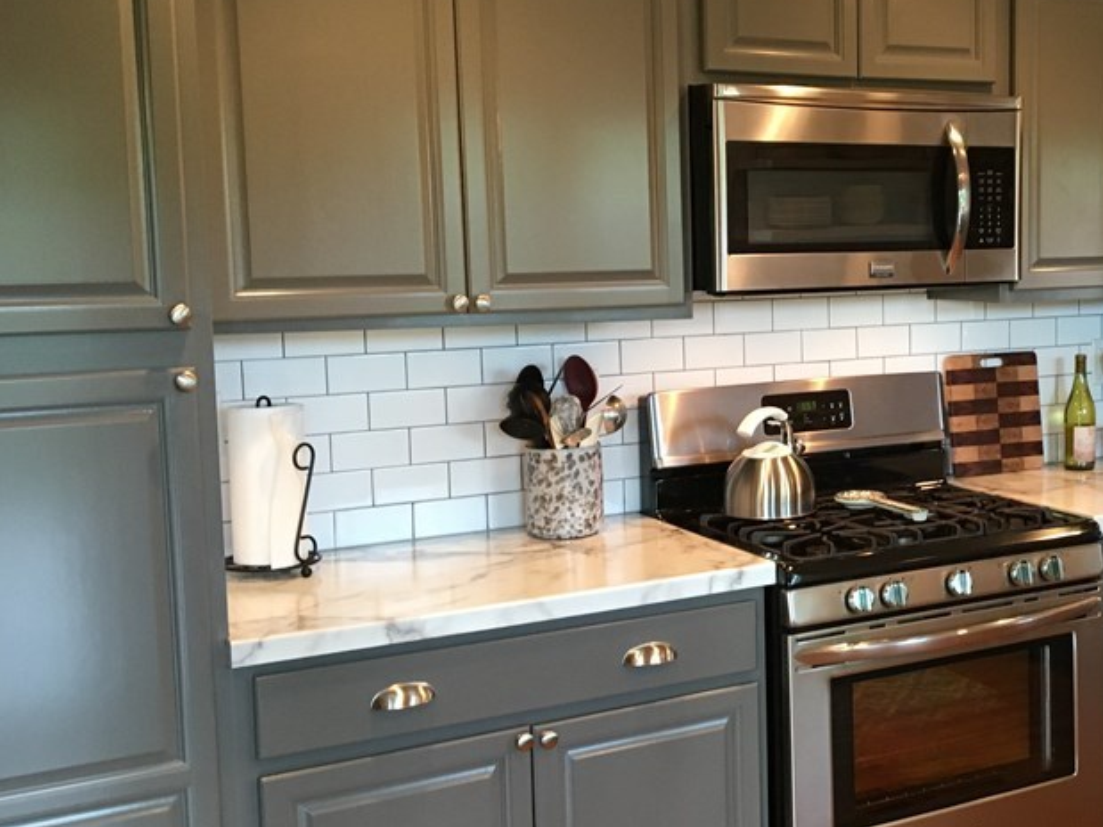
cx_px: 870
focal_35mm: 48
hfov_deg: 38.3
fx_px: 1529
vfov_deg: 30.3
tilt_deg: -5.7
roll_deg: +1.4
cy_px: 403
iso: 100
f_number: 2.2
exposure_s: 1/30
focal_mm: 4.15
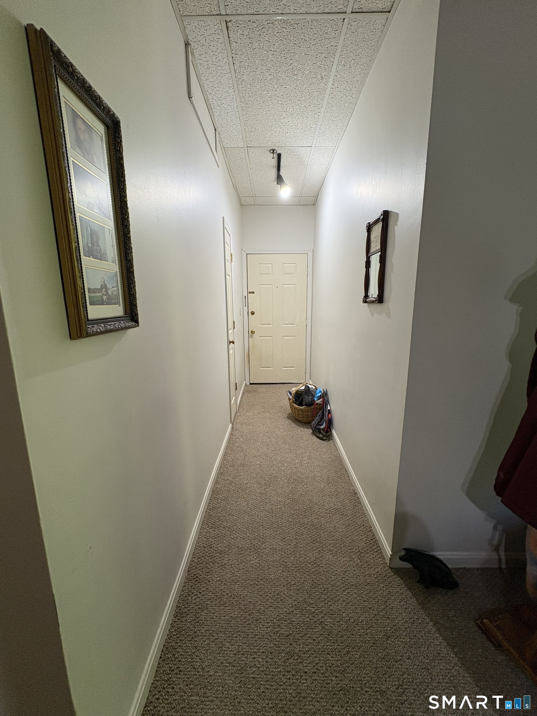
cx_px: 268
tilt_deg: -9.9
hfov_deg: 85.7
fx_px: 290
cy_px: 358
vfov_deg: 102.1
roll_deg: +0.3
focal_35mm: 14
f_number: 2.2
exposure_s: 1/60
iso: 200
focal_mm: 2.22
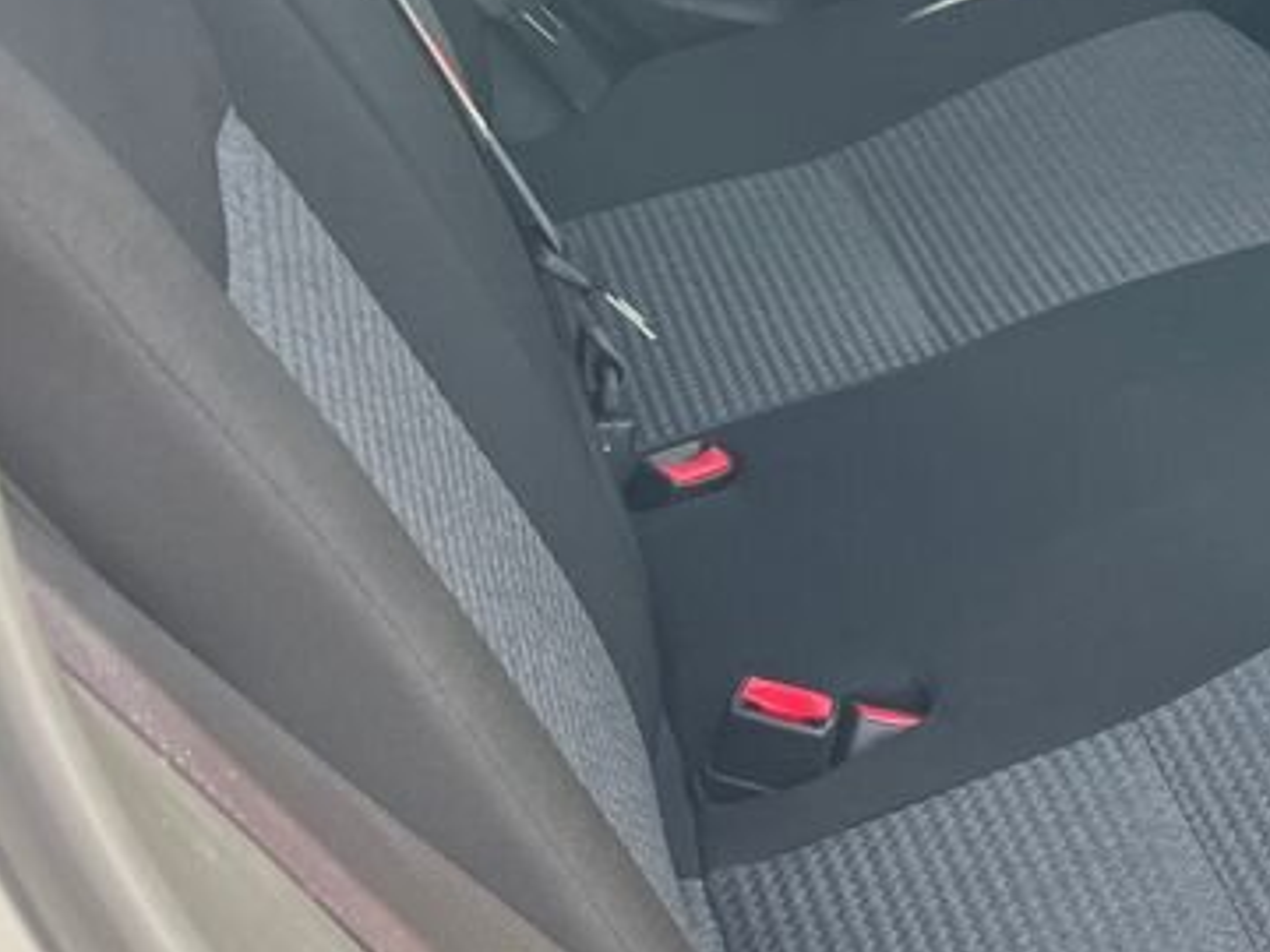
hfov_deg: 23.4
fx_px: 2715
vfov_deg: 19.7
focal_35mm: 74
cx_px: 1630
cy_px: 226
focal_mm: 5.1
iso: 64
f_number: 1.6
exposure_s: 1/134
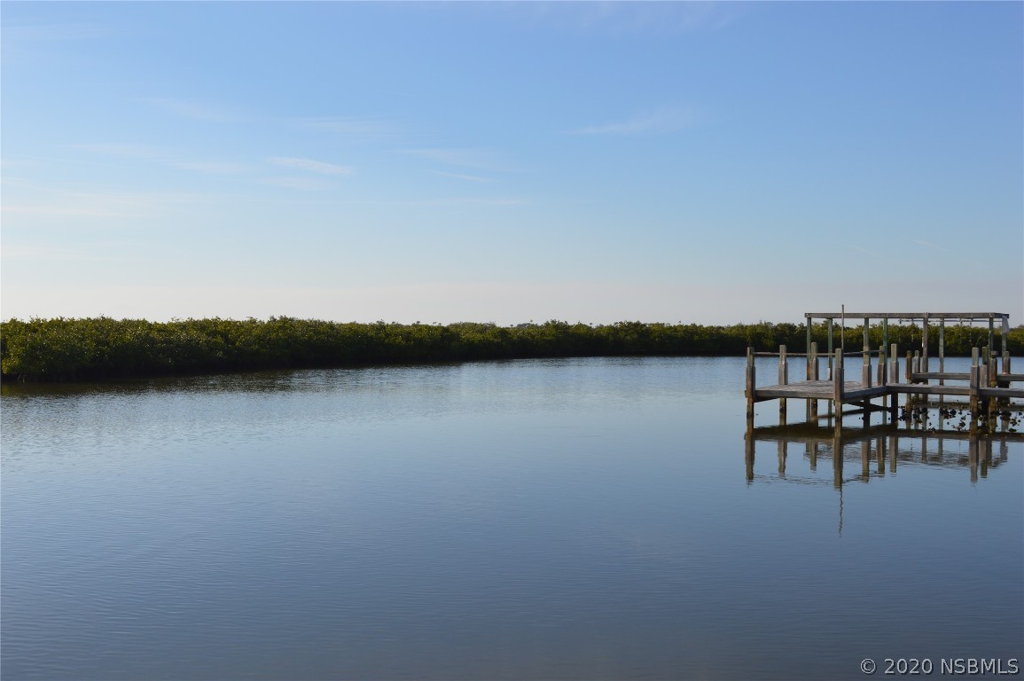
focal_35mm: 42
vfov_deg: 31.8
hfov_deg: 46.4
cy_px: 340
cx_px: 512
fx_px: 1194
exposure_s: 1/250
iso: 100
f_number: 8
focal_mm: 28
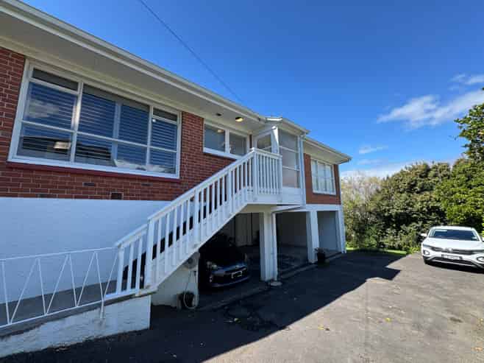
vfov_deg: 85.6
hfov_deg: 102.1
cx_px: 242
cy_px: 182
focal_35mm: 14
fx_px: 196
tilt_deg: +9.7
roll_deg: +1.1
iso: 40
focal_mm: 2.22
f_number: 2.2
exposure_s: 1/669
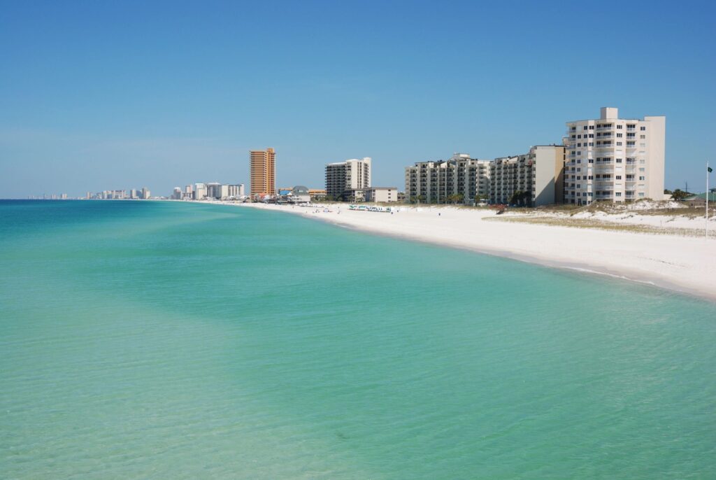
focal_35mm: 48
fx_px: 956
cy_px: 240
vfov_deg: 28.2
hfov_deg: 41.1
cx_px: 358
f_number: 10
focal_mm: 32
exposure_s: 1/250
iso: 100
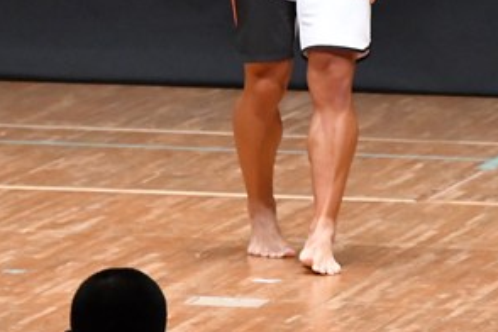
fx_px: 9835
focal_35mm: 711
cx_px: 287
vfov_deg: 1.9
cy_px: -86
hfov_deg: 2.9
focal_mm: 180
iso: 8000
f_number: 5.6
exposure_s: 1/400
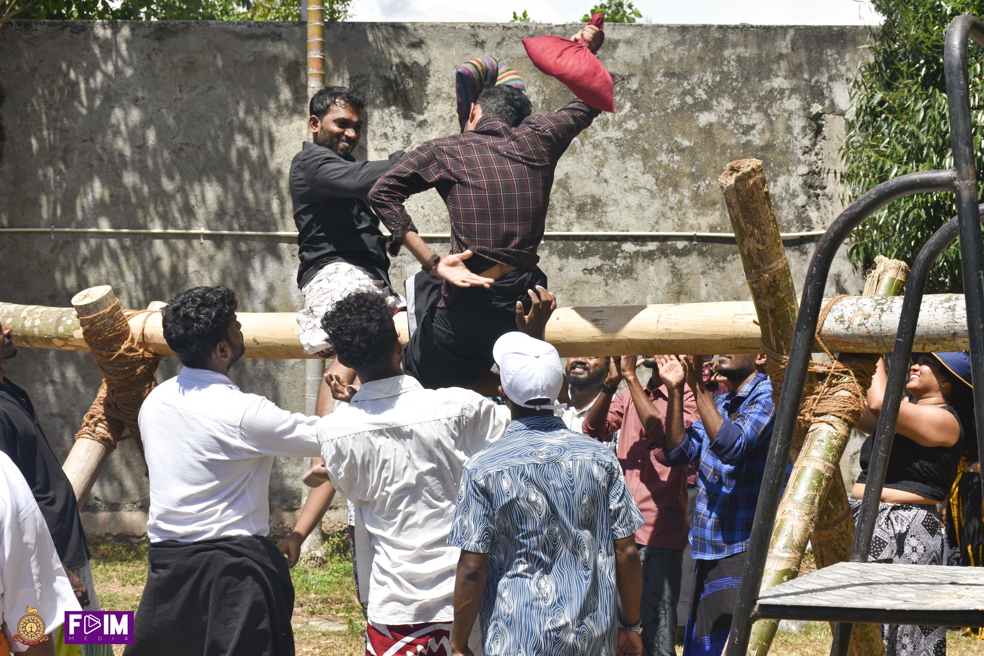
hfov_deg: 29.4
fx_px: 1872
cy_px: 325
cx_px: 498
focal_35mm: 69
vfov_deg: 19.9
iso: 125
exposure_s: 1/500
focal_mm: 45
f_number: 8
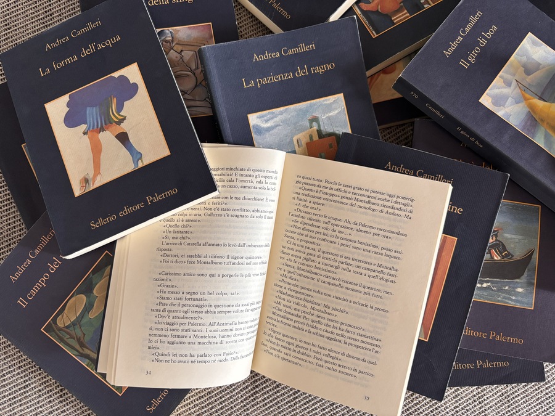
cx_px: 278
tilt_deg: -82.0
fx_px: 417
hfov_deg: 67.3
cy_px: 208
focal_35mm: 26
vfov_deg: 53.1
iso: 320
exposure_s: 1/60
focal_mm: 5.96
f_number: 1.6
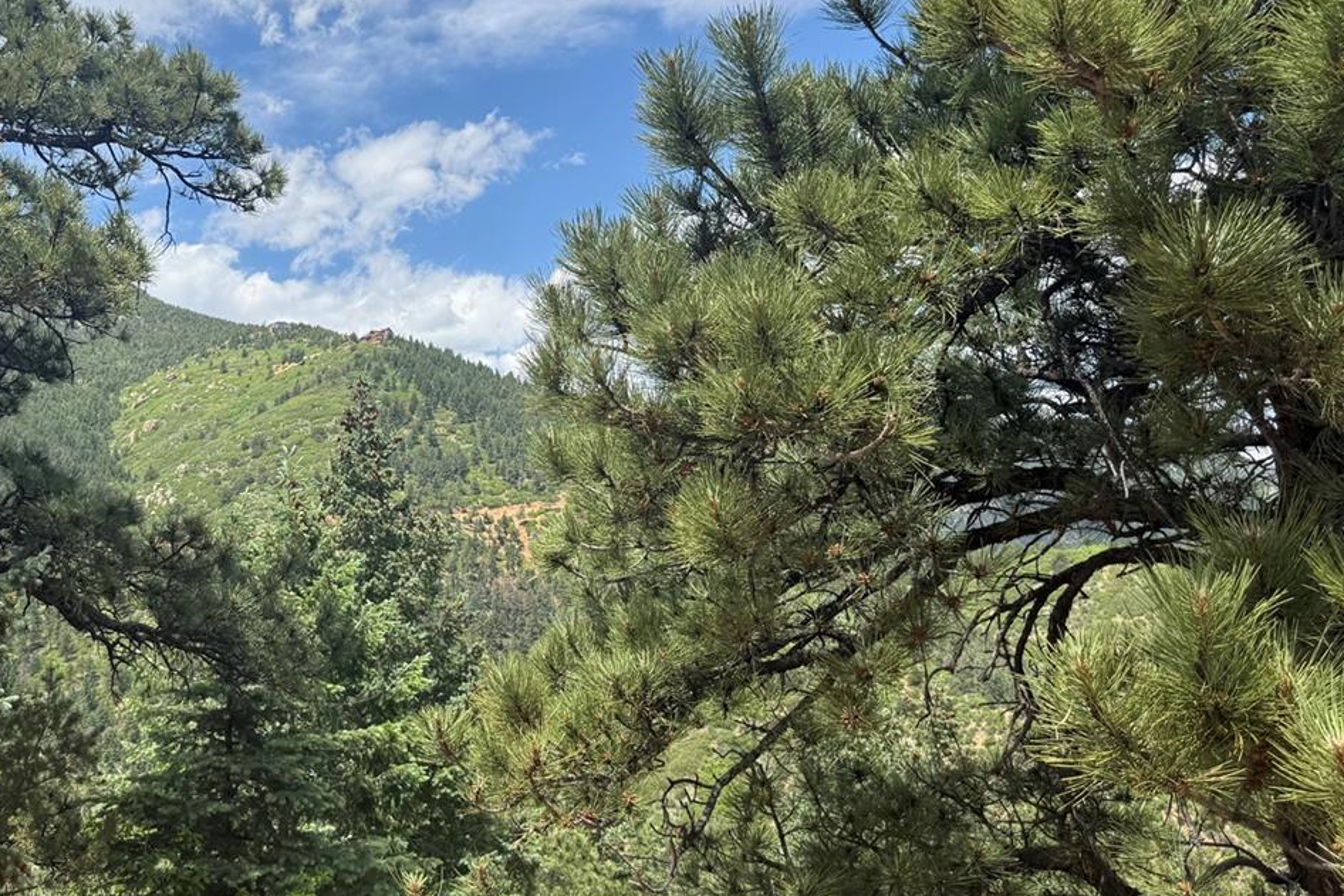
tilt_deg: +10.3
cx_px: 365
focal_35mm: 38
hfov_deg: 49.0
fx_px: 1419
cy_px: 427
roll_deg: +1.4
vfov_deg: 35.1
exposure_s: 1/3759
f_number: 1.78
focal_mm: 6.76
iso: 100
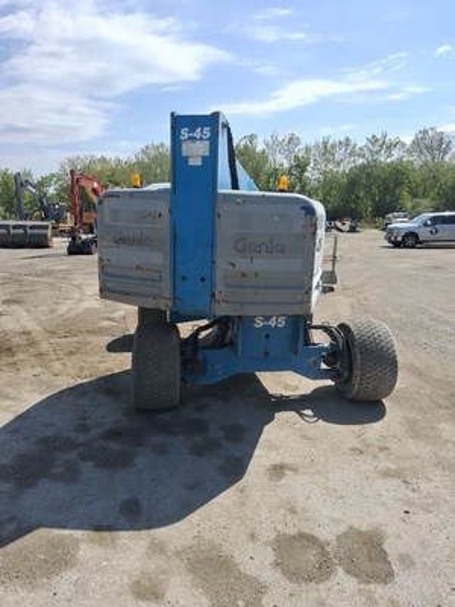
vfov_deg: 69.4
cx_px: 228
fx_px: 438
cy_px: 304
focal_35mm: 25
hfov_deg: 54.9
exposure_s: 1/2075
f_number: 2
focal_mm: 3.08
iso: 50
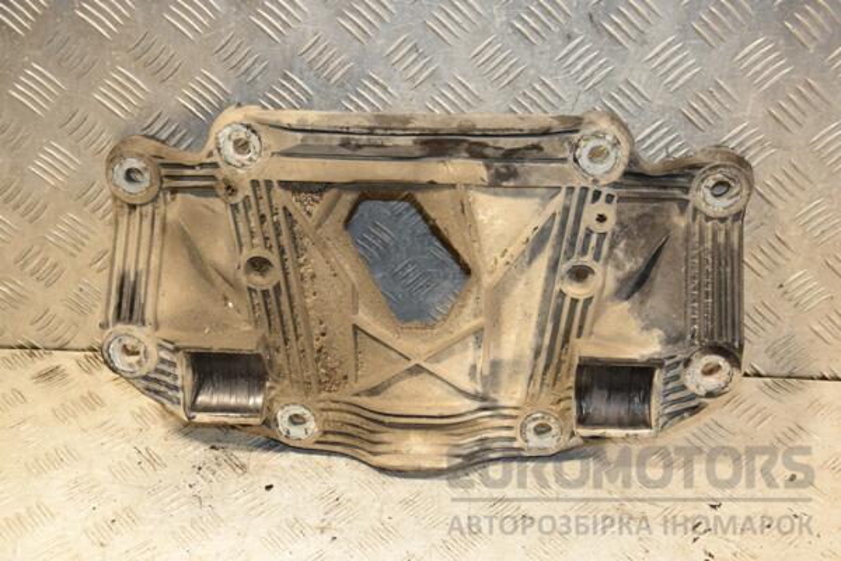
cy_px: 280
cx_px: 420
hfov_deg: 37.9
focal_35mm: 52
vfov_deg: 25.8
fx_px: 1226
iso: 800
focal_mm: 35
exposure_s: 1/160
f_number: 5
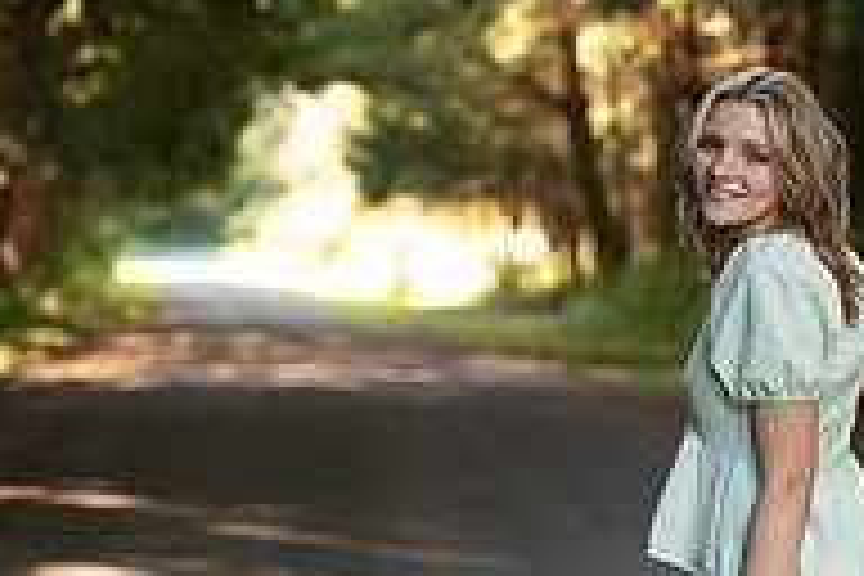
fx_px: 5088
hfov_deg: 9.7
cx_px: 792
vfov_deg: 6.5
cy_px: 547
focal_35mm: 212
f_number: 2.8
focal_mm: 70
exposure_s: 1/320
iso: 400
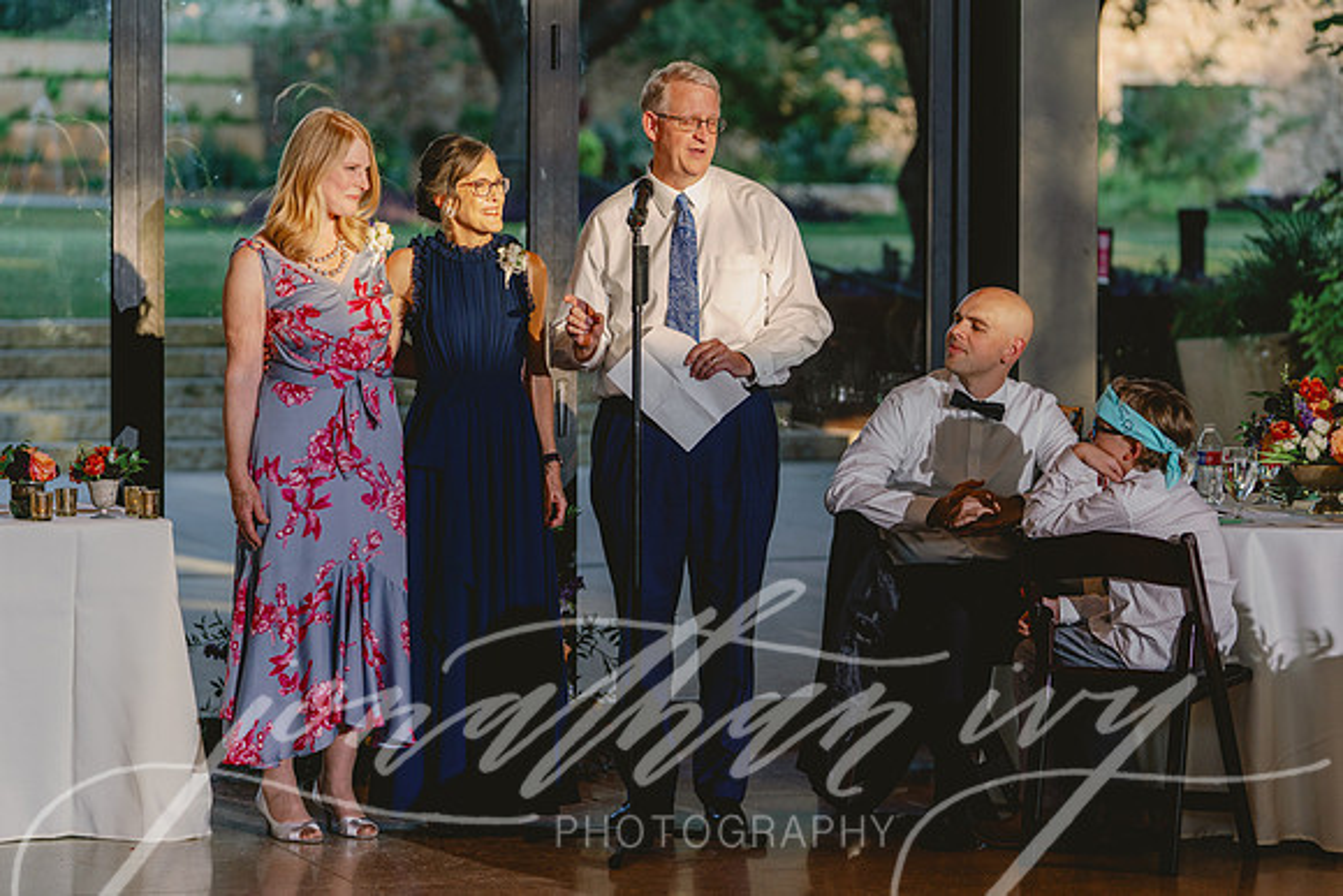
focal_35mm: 143
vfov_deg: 9.6
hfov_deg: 14.3
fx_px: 5339
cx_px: 672
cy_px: 448
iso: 250
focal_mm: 135
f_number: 3.5
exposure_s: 1/250
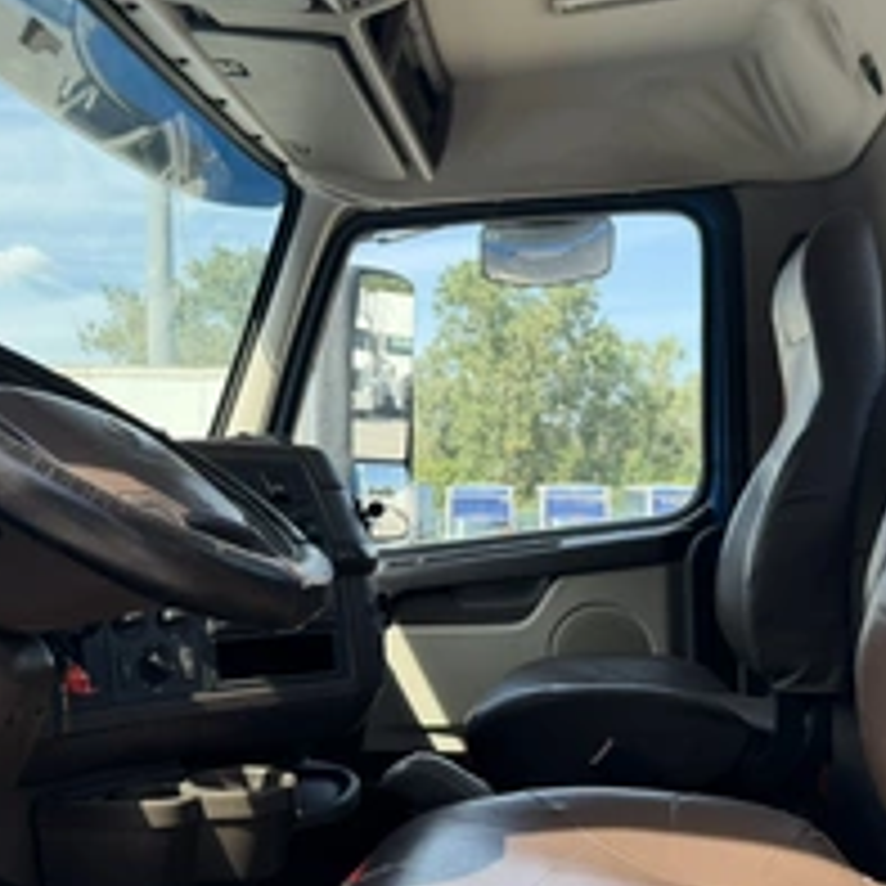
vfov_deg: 39.2
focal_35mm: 43
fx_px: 1245
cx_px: 360
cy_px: 423
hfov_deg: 39.0
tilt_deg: +3.2
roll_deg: +0.8
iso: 100
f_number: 1.78
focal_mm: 6.76
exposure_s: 1/1292
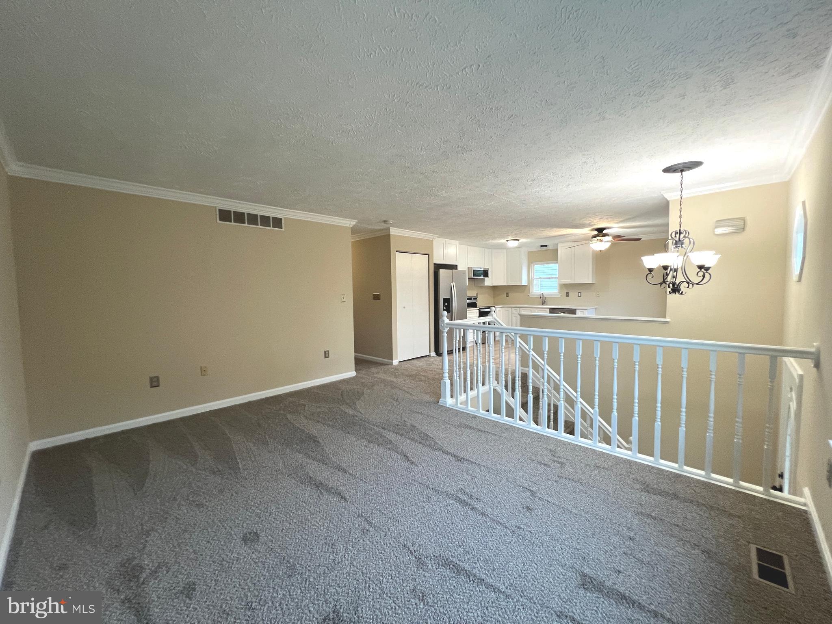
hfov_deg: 106.2
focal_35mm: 13
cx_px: 416
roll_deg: +1.3
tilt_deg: -4.1
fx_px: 312
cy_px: 312
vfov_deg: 89.9
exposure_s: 1/60
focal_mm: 1.57
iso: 250
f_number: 1.8
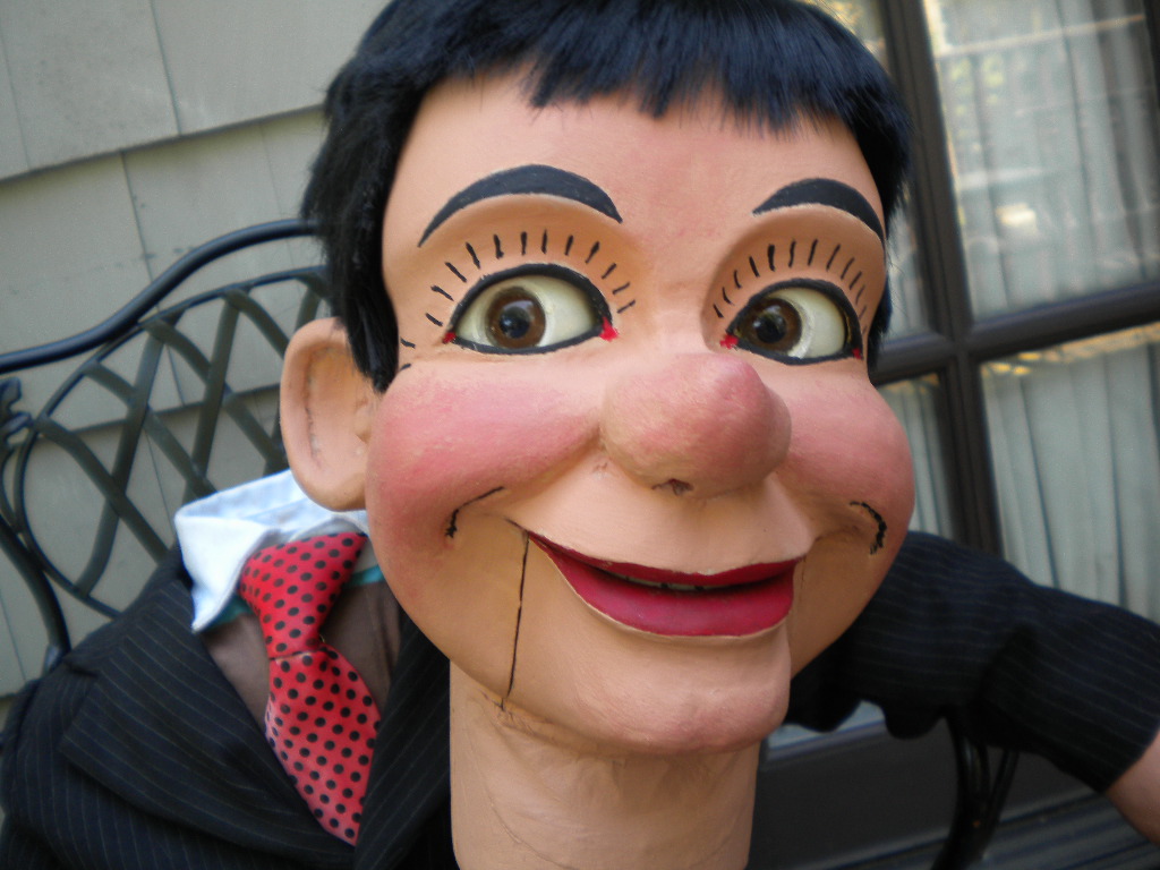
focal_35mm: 35
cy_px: 435
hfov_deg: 52.6
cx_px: 580
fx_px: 1173
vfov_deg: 40.7
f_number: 3.1
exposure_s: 1/60.1
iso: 82
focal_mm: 6.3
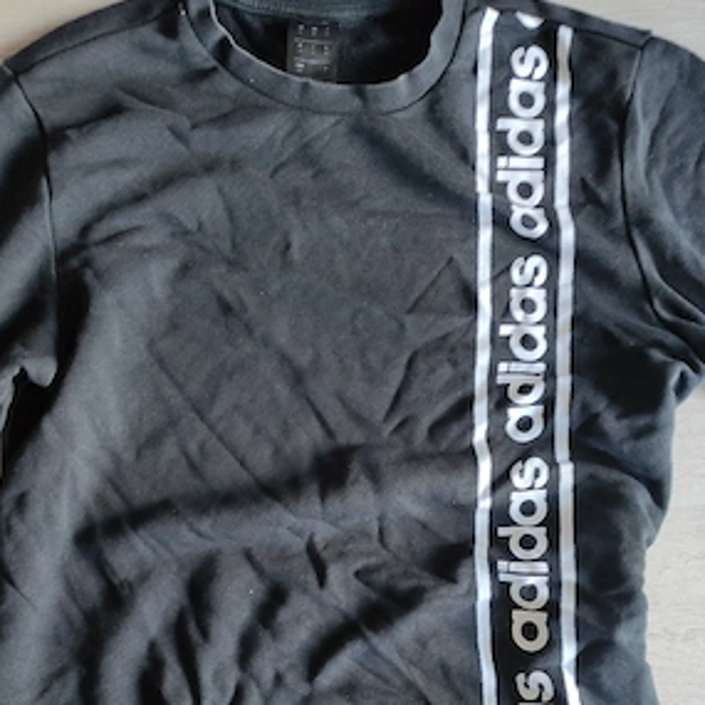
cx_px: 346
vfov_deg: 51.6
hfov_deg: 52.5
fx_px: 714
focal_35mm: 31
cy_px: 465
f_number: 1.89
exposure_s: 1/20
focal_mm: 5.43
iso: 1082
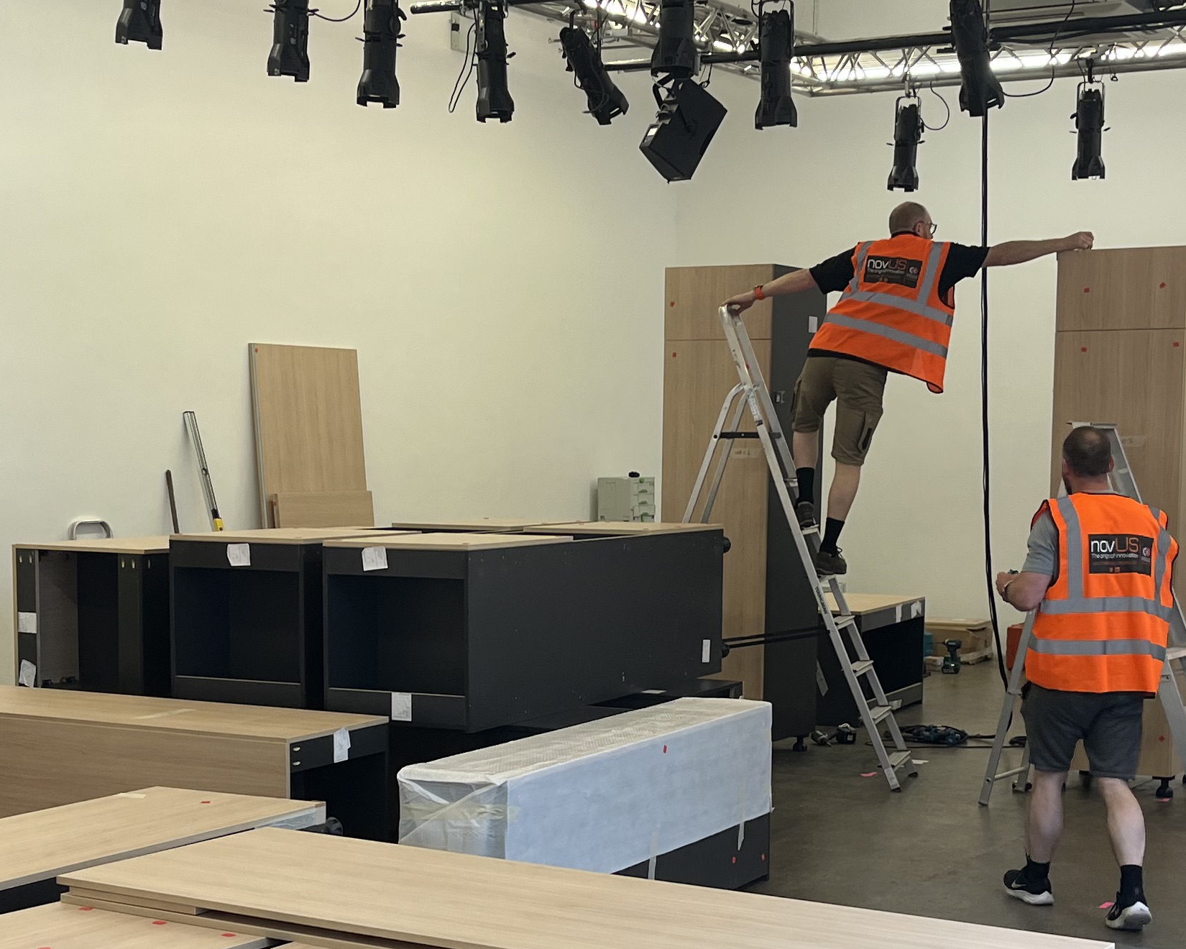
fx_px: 2176
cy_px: 692
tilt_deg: -7.3
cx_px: 602
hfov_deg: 30.5
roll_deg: +0.1
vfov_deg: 24.4
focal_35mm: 62
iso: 32
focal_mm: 5.1
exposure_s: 1/100
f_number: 1.6
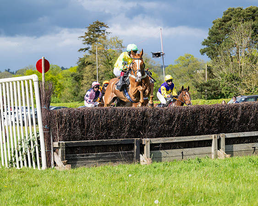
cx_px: 129
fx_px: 842
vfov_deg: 14.0
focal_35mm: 110
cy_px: 103
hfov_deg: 17.4
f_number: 4
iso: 200
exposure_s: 1/2000
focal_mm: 98
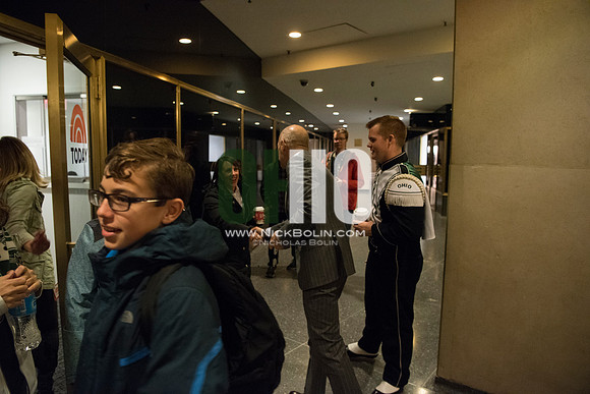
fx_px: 393
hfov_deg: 73.7
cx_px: 295
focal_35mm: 24
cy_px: 197
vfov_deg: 53.2
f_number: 3.5
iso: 10000
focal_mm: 24
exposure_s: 1/100
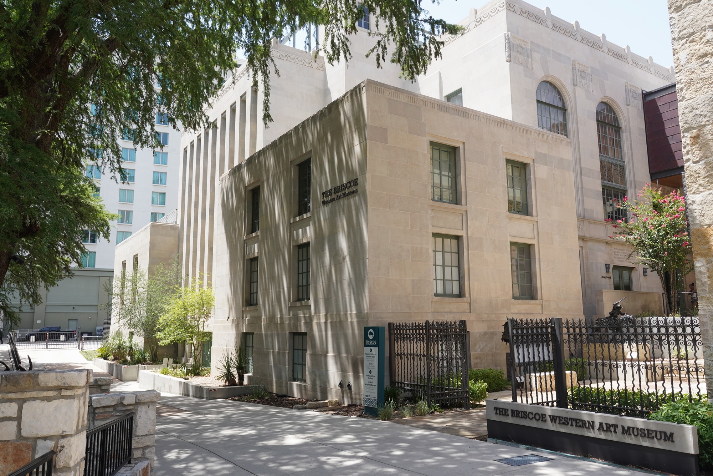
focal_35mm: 28
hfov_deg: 65.5
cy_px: 238
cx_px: 356
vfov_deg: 46.4
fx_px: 555
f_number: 14
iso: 400
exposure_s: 1/100
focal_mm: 28
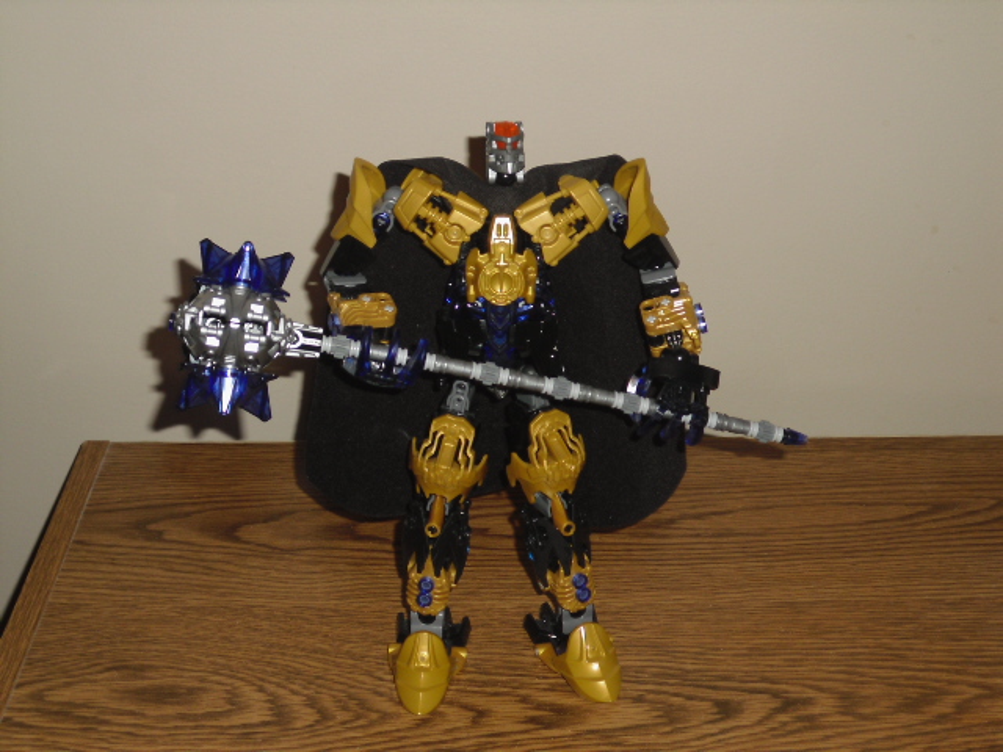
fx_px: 1536
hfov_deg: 36.2
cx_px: 502
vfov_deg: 27.5
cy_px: 376
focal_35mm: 53
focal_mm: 9.4
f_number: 3.8
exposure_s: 1/60
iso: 200
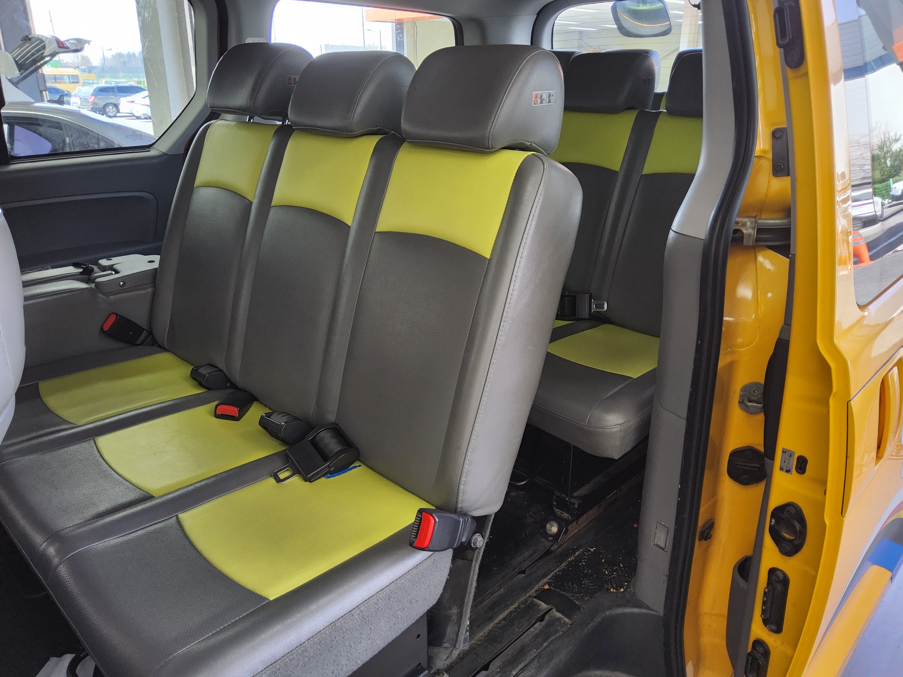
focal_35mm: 25
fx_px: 652
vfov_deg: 54.9
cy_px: 338
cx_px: 452
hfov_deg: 69.4
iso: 125
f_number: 2
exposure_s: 1/120
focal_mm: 3.08
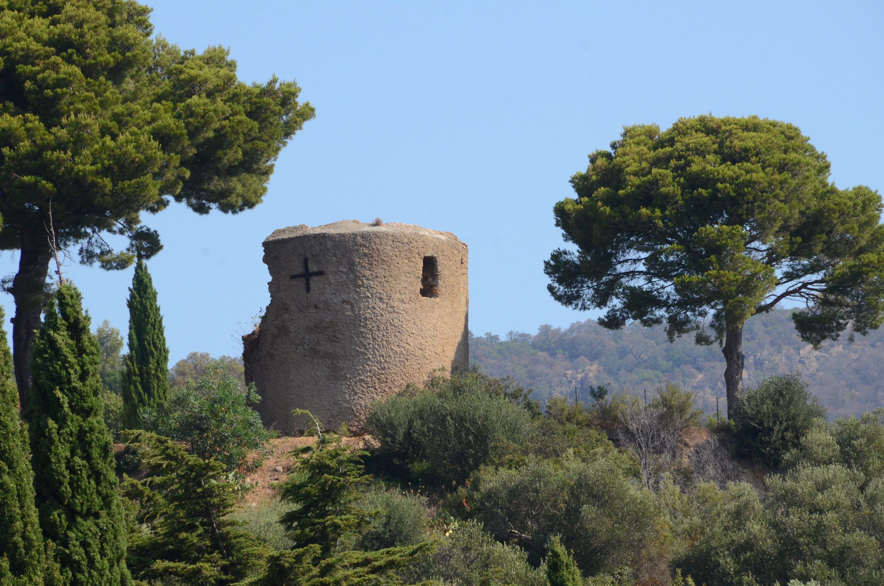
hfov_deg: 6.9
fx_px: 7351
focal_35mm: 300
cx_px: 442
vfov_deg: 4.6
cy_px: 293
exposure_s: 1/1000
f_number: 11
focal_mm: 200
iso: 1000
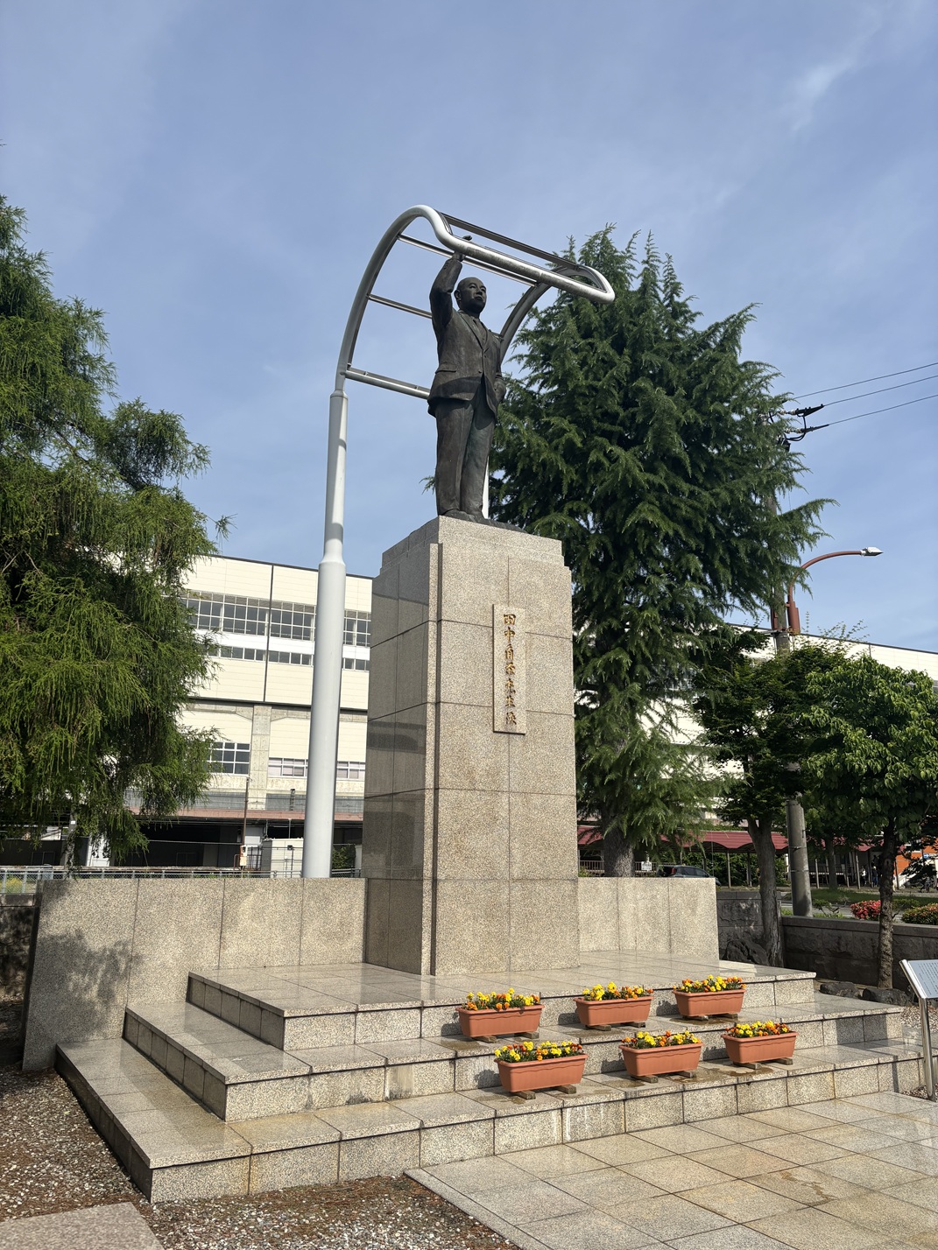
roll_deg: -0.9
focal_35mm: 26
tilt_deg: +14.0
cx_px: 469
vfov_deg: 67.3
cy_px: 625
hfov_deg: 53.1
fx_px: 939
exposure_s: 1/4425
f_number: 1.6
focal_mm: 5.96
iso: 50
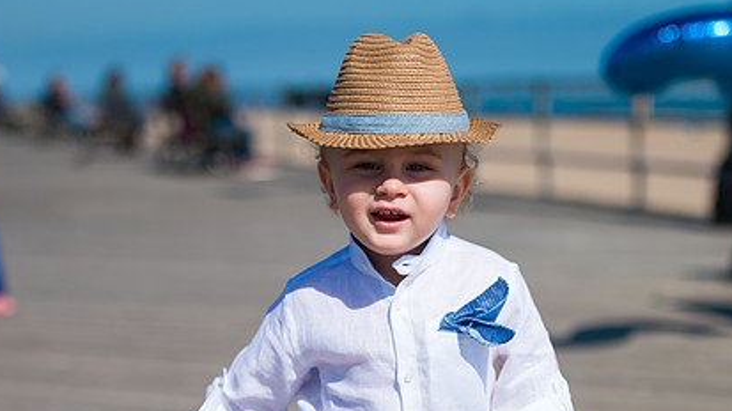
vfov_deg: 11.7
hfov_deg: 20.8
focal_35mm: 103
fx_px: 1999
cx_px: 376
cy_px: 236
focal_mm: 70
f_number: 3.2
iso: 200
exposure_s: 1/8000
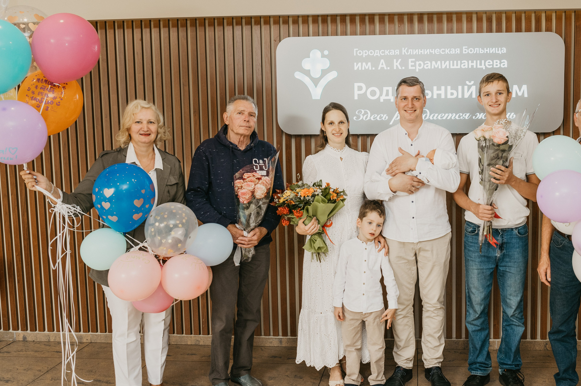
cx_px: 370
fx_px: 597
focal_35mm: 37
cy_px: 189
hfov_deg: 51.3
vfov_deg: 35.9
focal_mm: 26
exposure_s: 1/160
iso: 200
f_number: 4
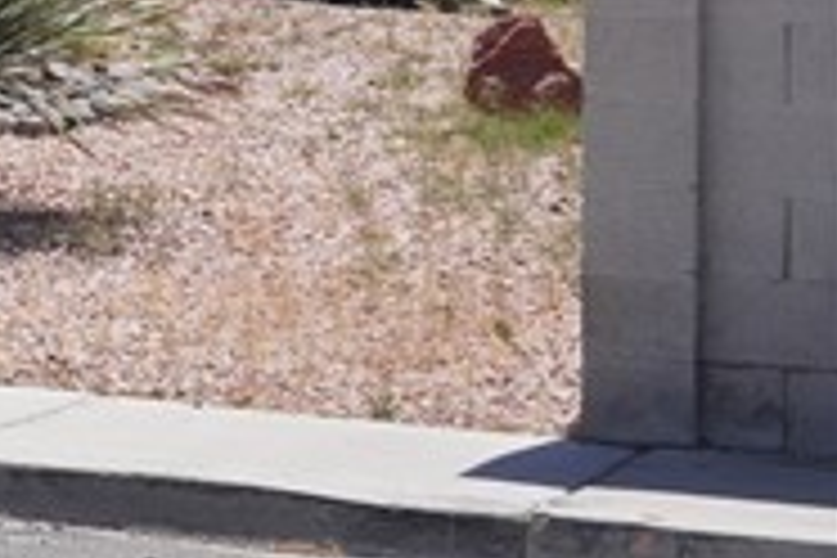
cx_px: -1602
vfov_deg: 6.7
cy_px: -144
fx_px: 4694
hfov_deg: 8.6
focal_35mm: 202
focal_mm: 23
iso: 100
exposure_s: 1/320
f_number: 8
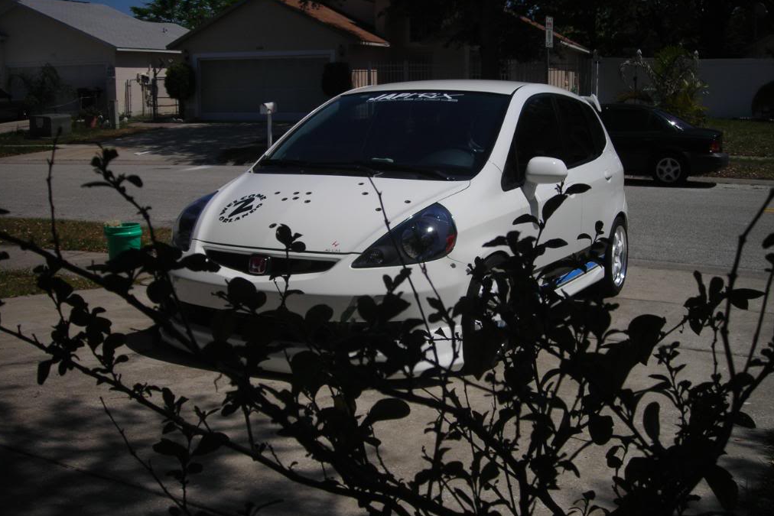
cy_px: 251
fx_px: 860
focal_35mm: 40
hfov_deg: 48.5
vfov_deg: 33.4
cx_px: 385
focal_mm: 6.3
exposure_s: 1/625
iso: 50
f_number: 6.4
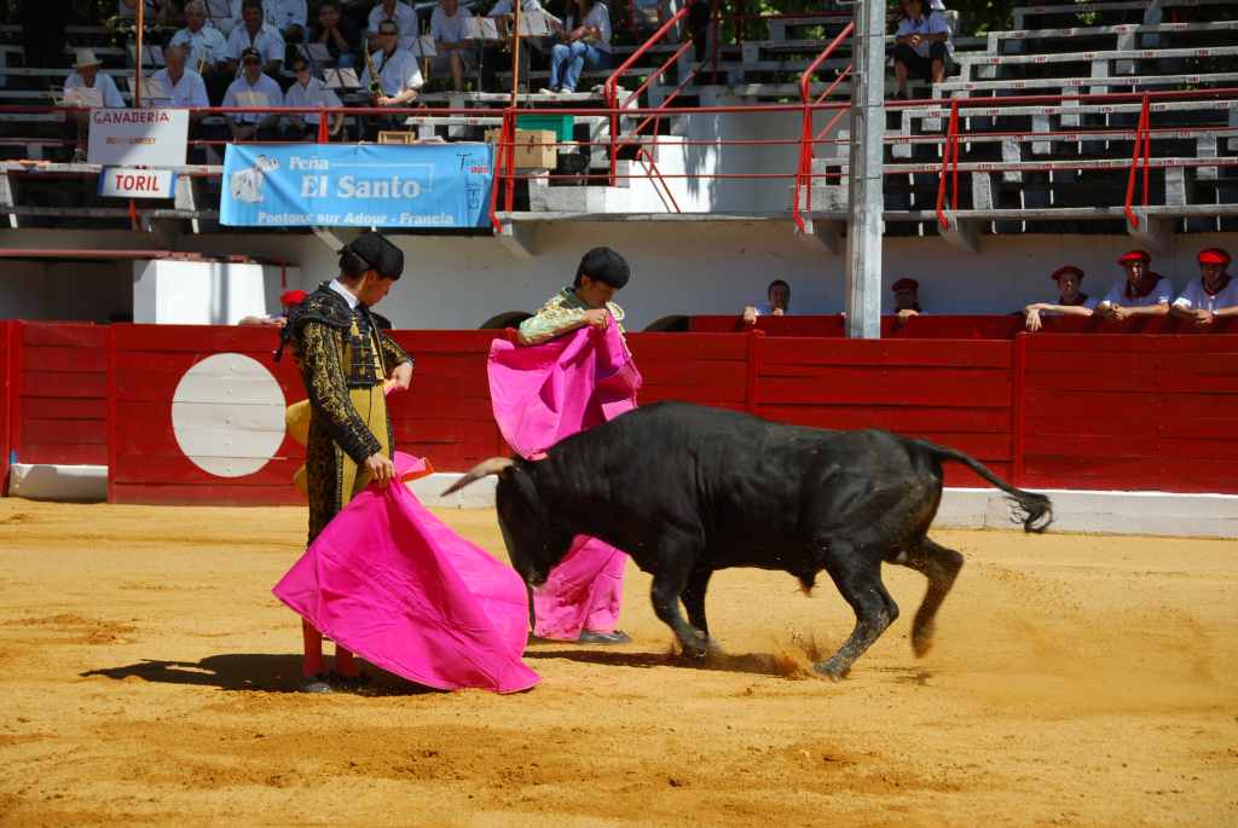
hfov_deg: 18.2
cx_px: 619
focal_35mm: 112
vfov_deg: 12.2
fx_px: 3873
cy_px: 414
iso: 100
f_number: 5.3
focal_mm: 75
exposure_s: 1/500
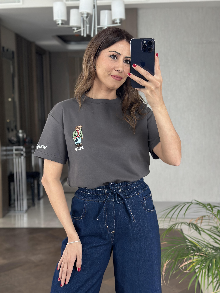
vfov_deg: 39.7
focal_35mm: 48
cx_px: 110
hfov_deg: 30.3
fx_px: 407
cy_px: 146
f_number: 1.78
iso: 250
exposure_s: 1/60
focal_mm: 6.86
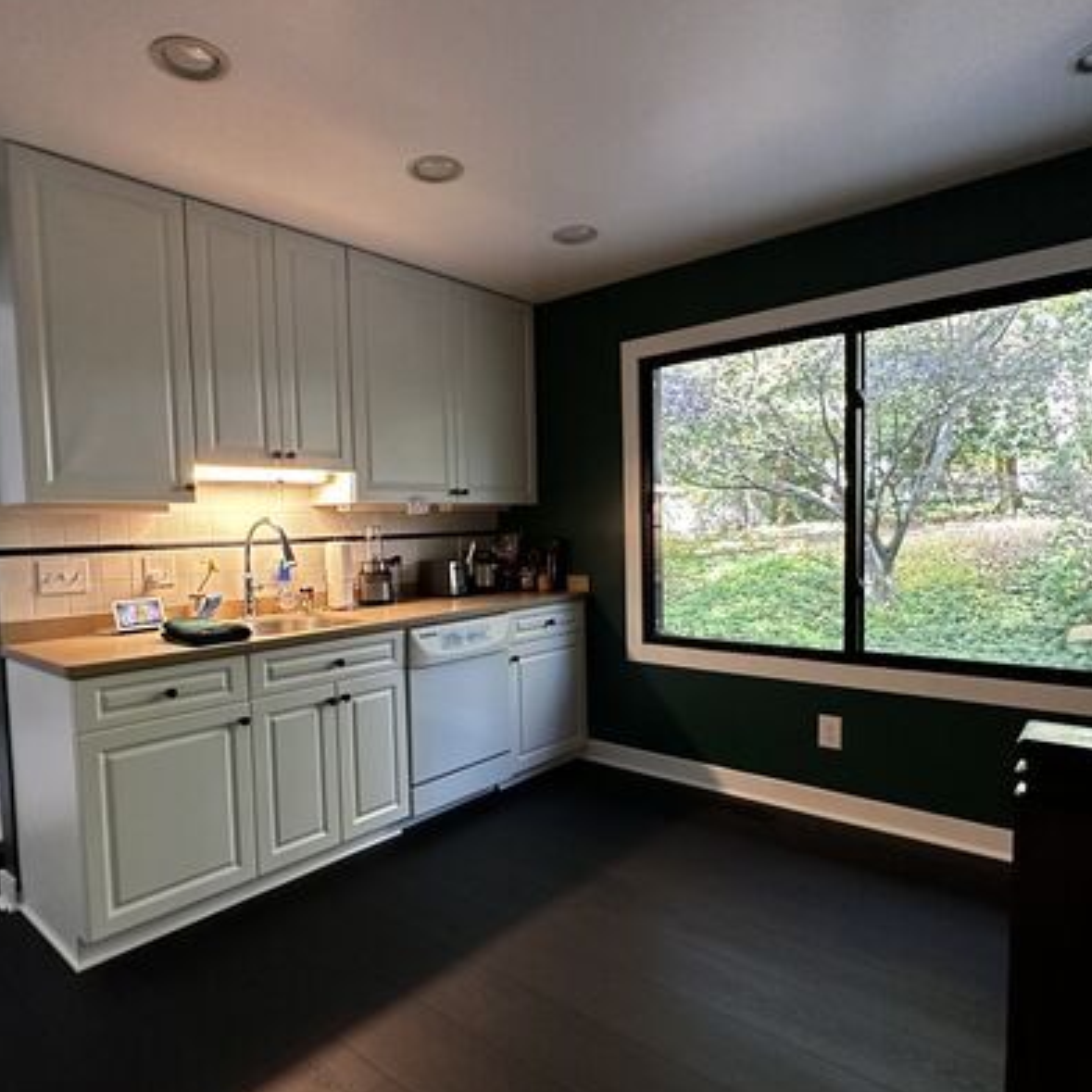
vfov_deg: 72.1
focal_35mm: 21
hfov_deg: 71.9
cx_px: 479
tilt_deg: -4.0
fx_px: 749
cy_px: 575
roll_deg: +1.6
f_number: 2.2
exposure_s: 1/60
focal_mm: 2.22
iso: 320
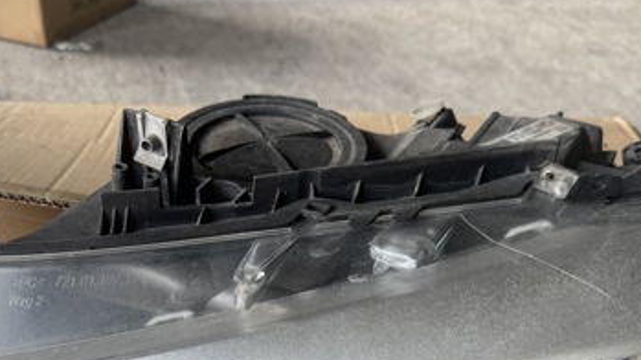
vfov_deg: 23.1
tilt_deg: -42.6
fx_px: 816
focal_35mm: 48
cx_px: 287
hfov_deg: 42.9
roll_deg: -2.1
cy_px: 415
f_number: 1.78
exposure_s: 1/144
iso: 80
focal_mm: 6.76
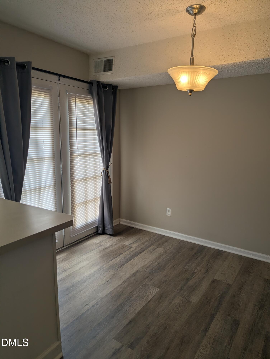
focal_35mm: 24
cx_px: 135
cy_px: 180
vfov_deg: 71.5
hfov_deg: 56.9
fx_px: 249
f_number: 1.85
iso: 48
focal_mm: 6.81
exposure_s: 1/175
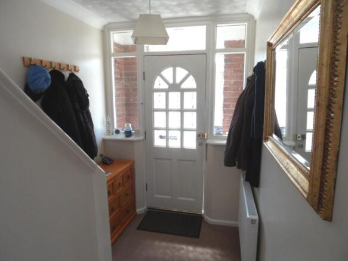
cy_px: 130
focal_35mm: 21
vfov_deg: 63.4
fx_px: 211
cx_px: 174
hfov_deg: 79.0
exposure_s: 1/30
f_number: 3.4
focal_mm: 3.6
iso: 100
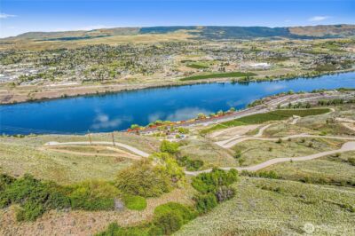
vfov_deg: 57.1
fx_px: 217
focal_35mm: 22
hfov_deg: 78.6
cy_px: 118
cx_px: 178
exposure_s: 1/2000
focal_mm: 8.38
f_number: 2.8
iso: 100
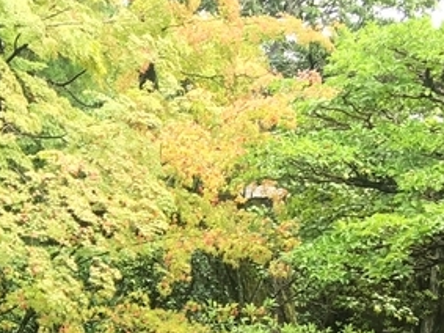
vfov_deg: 11.7
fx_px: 1577
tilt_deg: -9.2
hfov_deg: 14.6
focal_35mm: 123
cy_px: 434
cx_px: -284
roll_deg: -1.1
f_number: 2.2
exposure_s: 1/60
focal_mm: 4.15
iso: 25
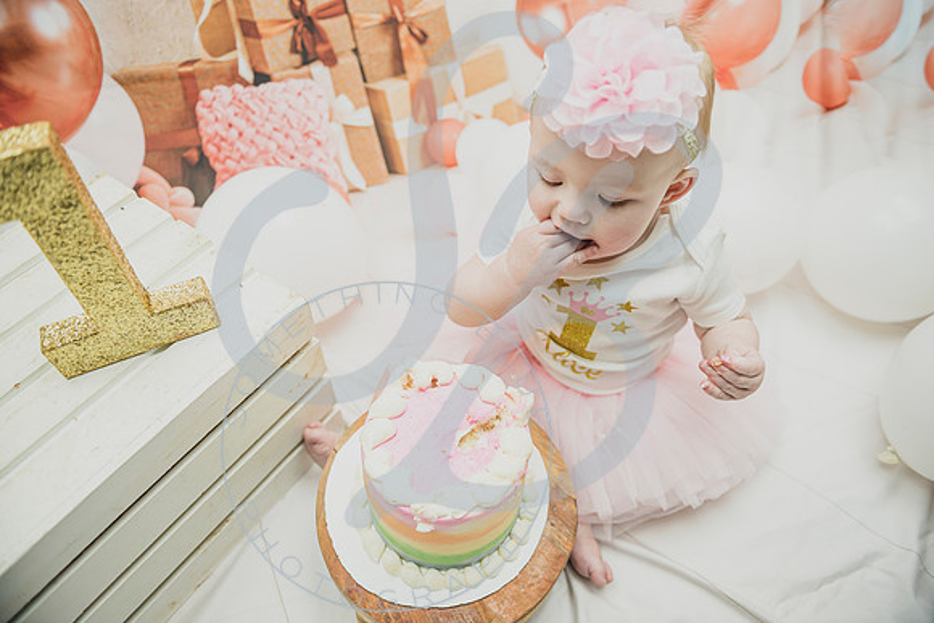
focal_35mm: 24
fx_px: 623
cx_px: 467
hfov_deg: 73.7
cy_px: 312
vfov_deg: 53.2
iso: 200
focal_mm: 24
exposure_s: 1/125
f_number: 2.8
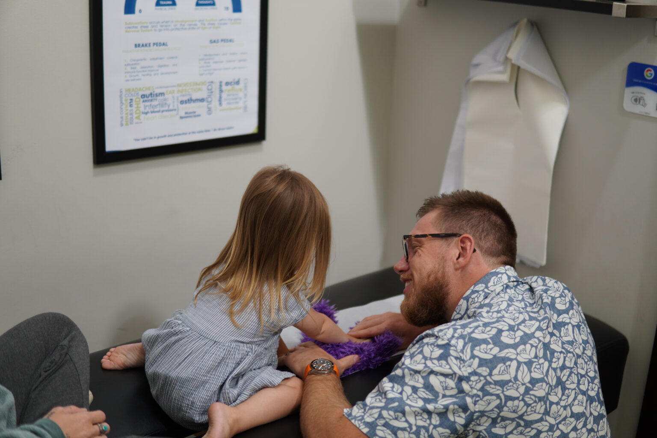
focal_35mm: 45
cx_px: 328
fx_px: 821
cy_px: 219
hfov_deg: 43.6
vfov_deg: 29.9
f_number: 1.4
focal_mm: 30
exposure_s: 1/50
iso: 125
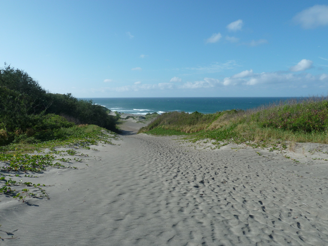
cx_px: 164
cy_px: 123
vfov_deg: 54.9
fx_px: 237
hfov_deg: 69.4
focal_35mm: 25
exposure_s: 1/400
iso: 80
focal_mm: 4.1
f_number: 5
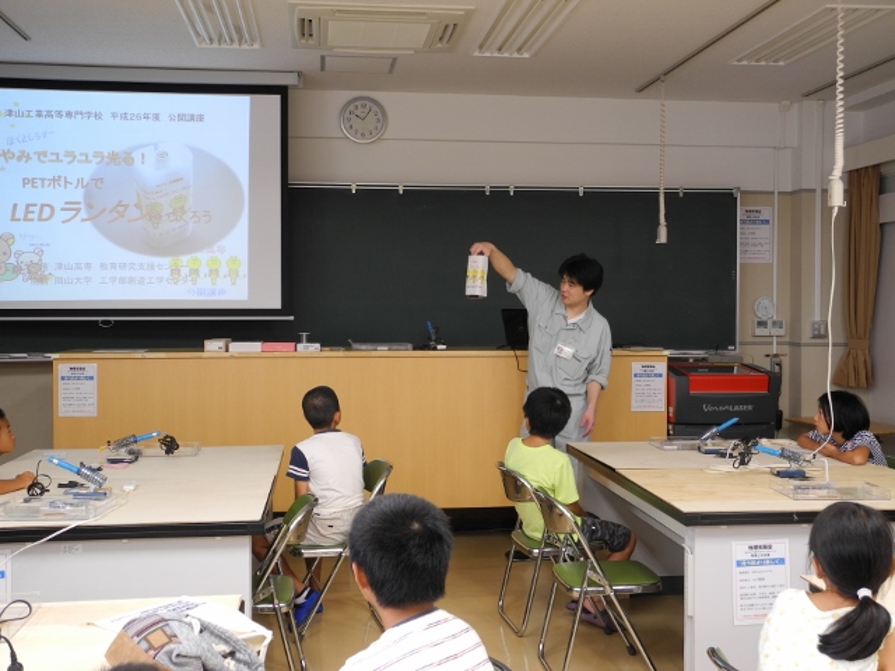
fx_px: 1060
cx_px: 448
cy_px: 336
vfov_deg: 35.1
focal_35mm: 41
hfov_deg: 45.8
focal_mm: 8.8
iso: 140
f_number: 3.2
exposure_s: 1/30
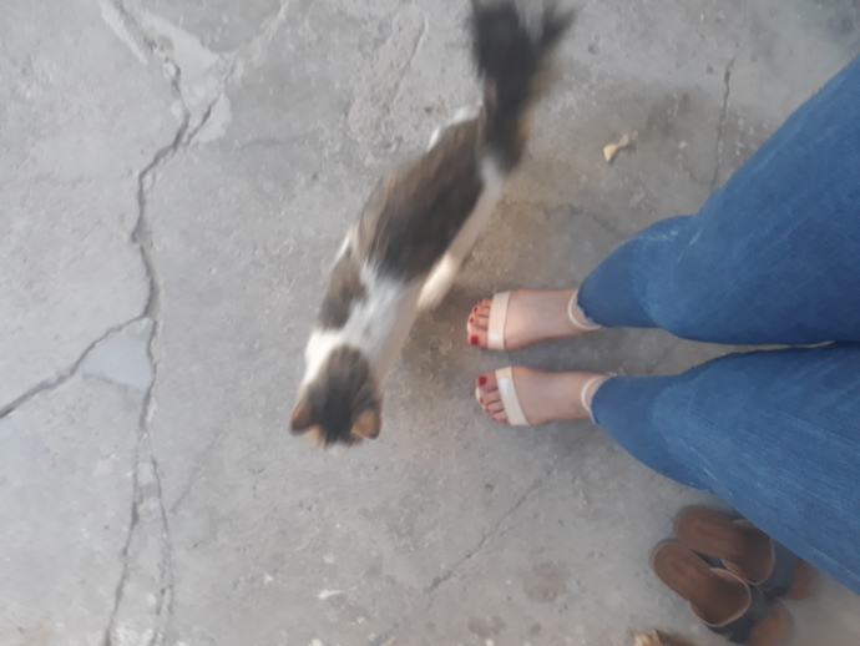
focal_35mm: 27
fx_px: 671
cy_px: 323
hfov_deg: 65.3
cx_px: 430
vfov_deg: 51.4
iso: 80
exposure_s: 1/33
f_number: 1.9
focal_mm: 3.6
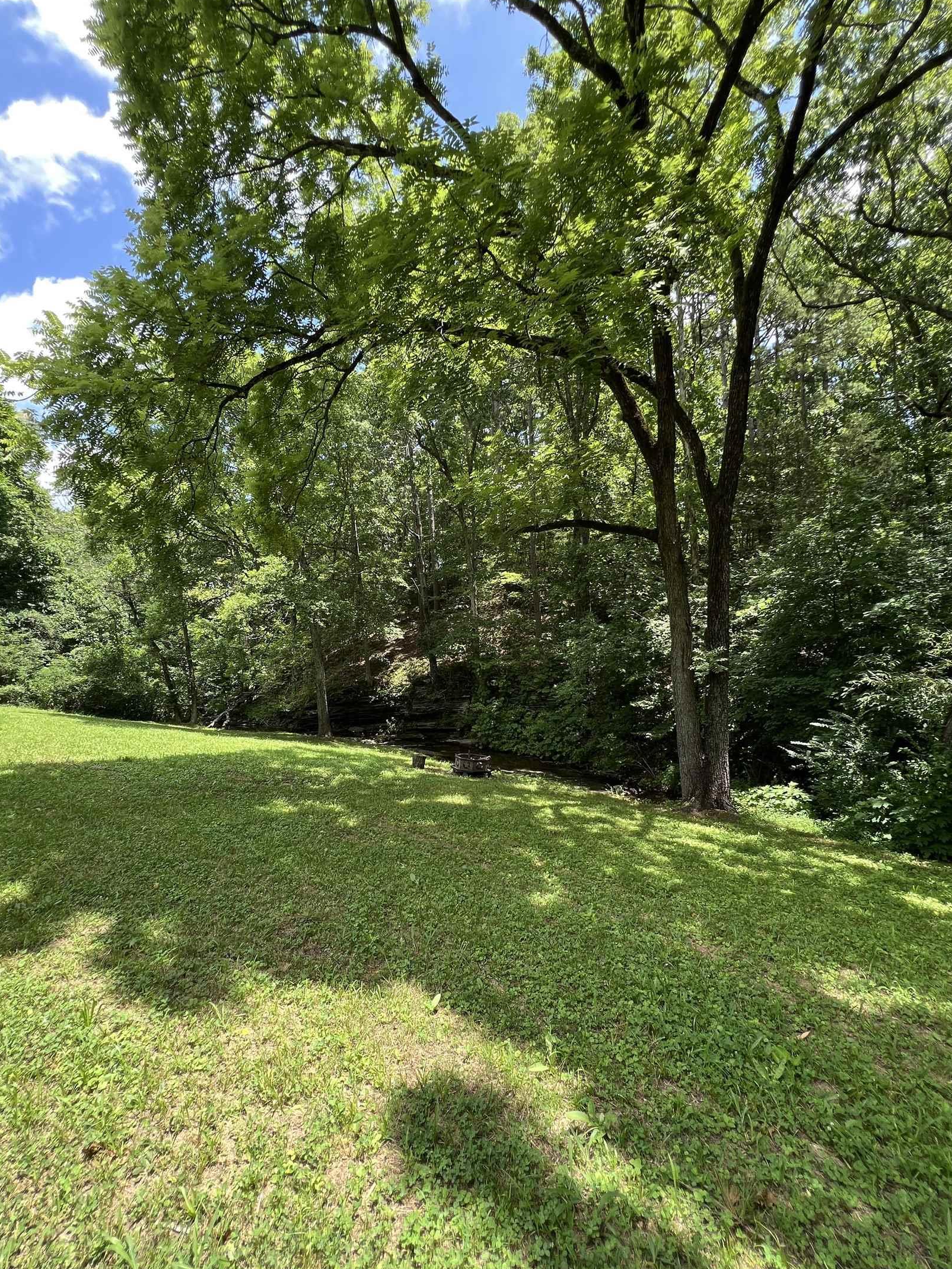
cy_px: 647
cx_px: 454
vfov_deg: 102.0
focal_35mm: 14
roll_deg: +0.8
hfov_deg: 85.6
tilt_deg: -0.9
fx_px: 513
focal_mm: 1.57
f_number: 1.8
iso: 32
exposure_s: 1/167
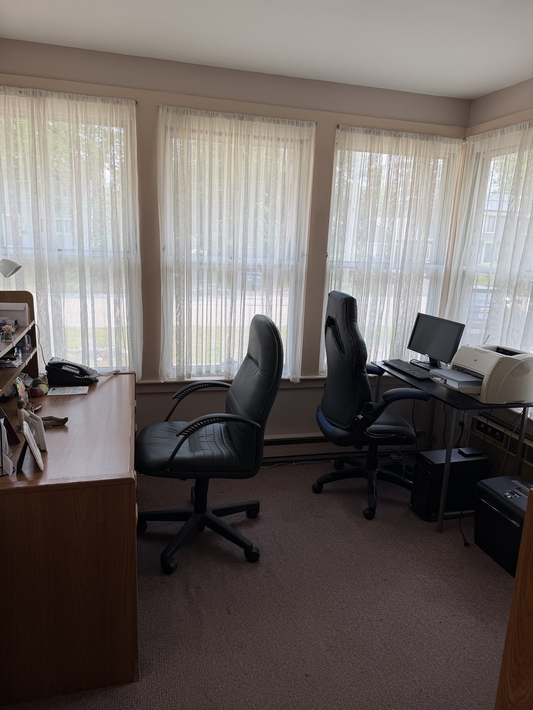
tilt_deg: -11.5
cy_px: 355
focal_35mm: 24
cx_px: 266
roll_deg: -2.6
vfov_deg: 71.6
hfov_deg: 56.8
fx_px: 493
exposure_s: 1/207
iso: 64
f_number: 1.78
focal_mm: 6.76
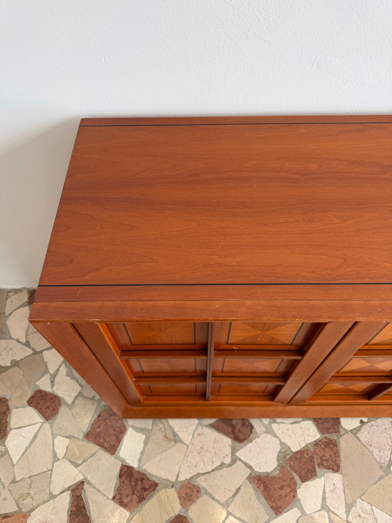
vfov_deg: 71.6
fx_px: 362
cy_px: 262
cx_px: 196
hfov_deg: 56.8
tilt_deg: -57.4
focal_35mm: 24
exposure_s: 1/121
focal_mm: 6.76
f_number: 1.78
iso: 100
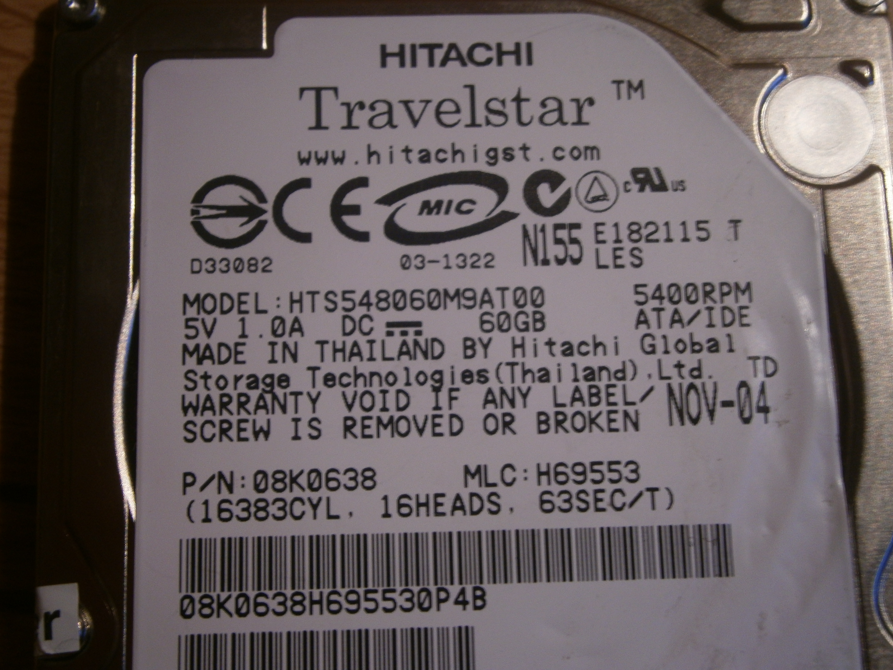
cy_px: 335
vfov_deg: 30.9
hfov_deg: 40.4
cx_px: 446
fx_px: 1212
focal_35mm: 47
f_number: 3.4
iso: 125
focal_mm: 8.3
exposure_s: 1/4
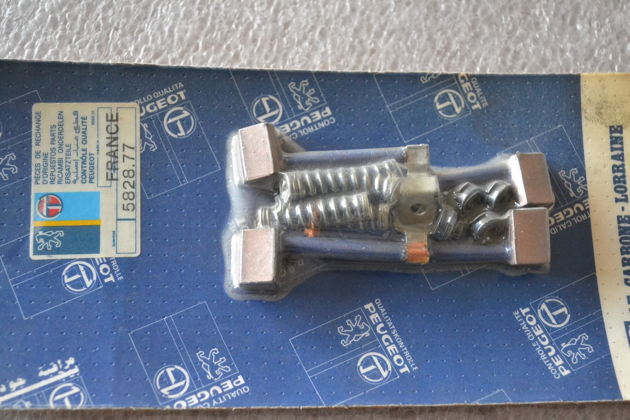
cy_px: 210
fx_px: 945
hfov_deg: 36.9
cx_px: 315
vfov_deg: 25.1
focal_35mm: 54
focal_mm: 36
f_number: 5
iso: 3200
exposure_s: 1/50
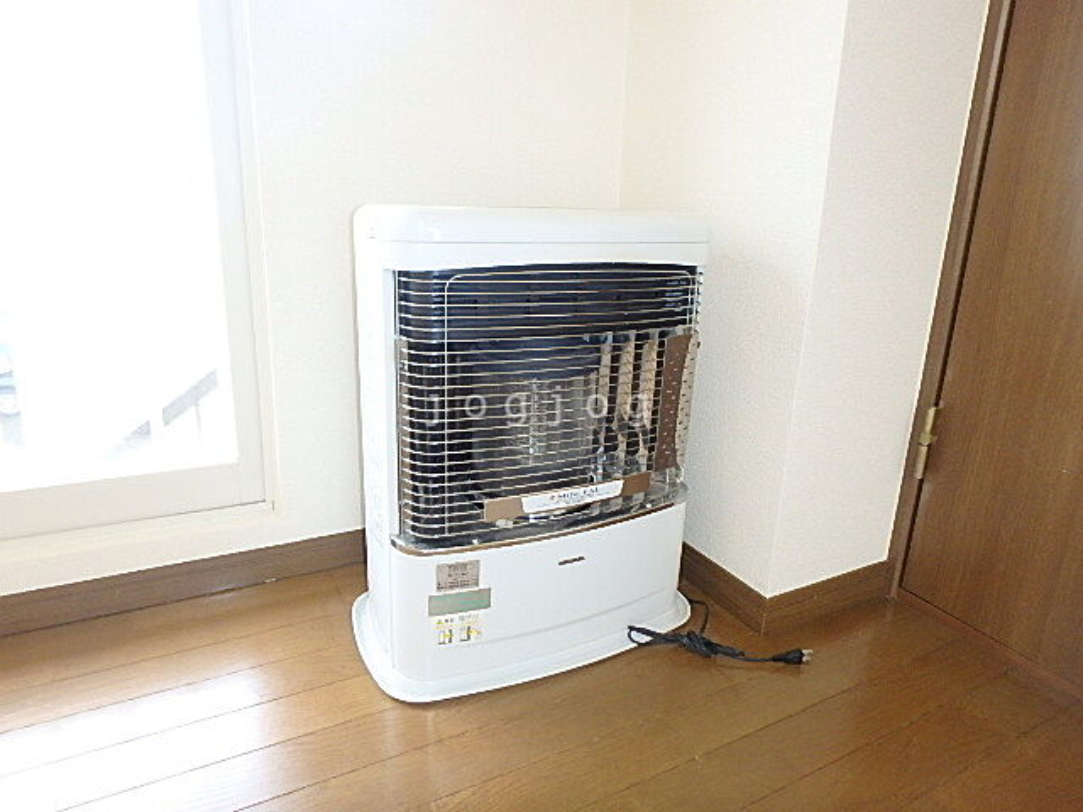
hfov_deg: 79.0
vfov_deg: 63.4
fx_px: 657
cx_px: 542
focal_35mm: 21
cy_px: 406
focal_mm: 3.7
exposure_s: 1/30
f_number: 3.5
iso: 400
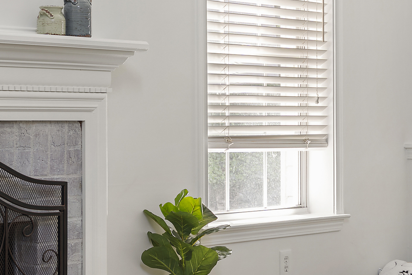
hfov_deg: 18.3
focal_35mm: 111
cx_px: 292
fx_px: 1270
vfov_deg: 12.3
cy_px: 132
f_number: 7.1
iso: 160
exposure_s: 1/2
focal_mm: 35
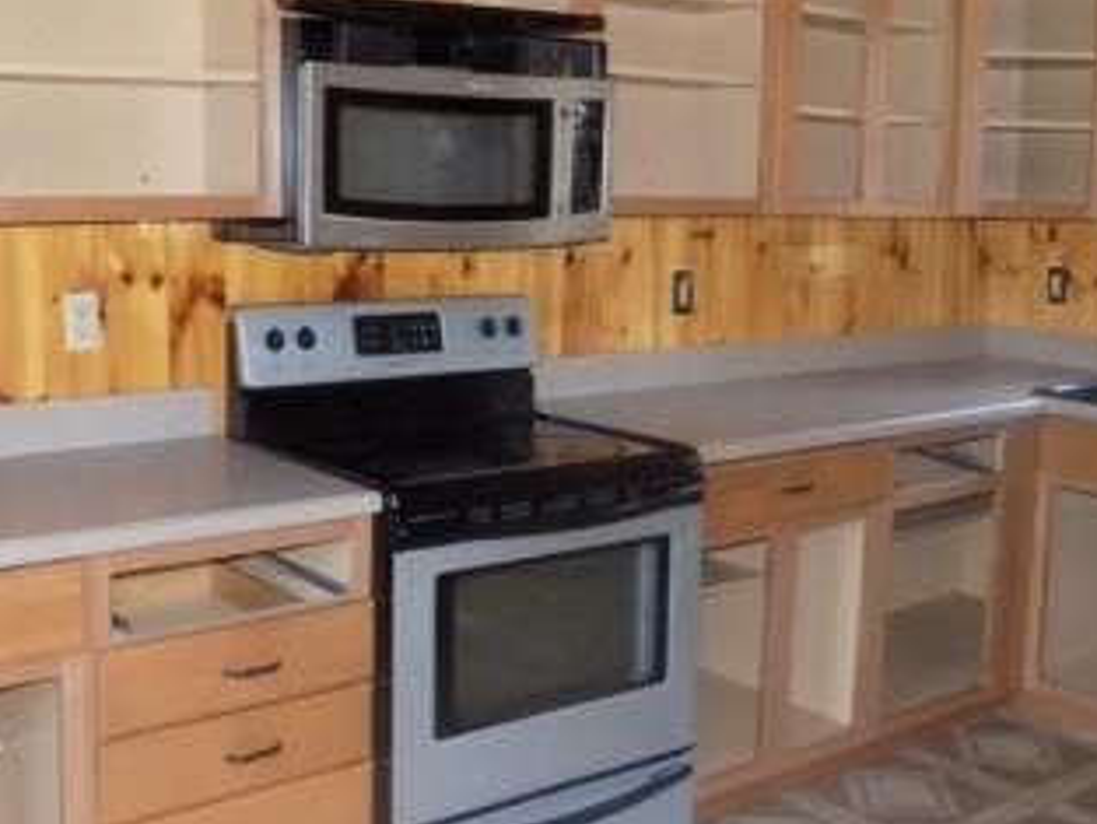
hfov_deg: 40.4
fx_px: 1490
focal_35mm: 47
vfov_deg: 30.9
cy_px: 354
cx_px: 557
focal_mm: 4
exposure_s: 1/30
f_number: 3.1
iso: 400
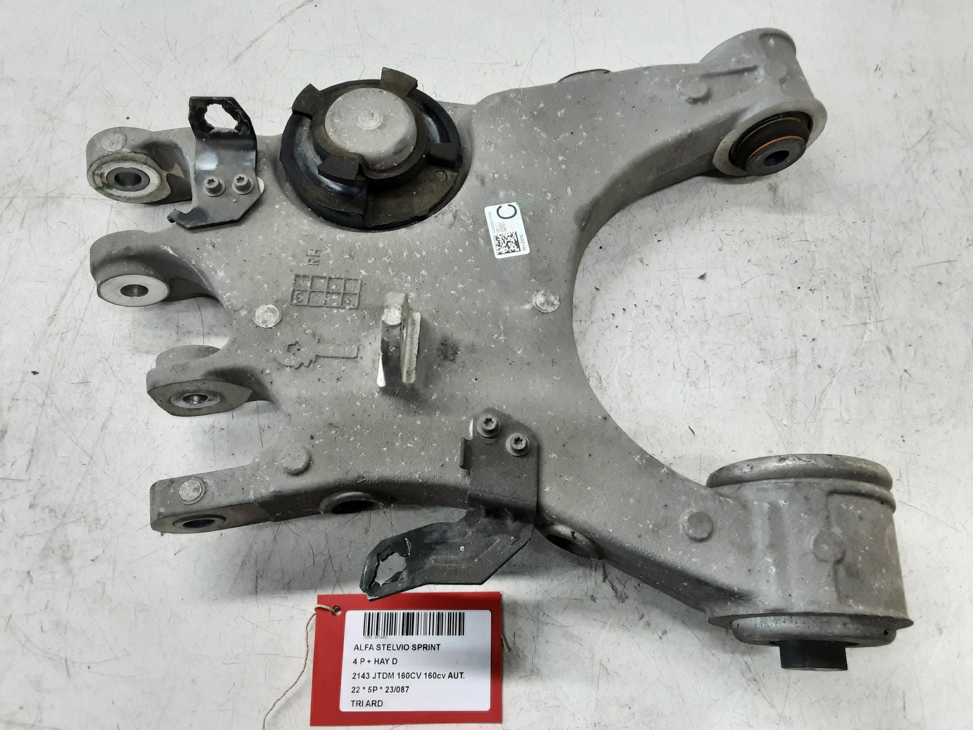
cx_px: 486
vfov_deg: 51.4
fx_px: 759
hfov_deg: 65.3
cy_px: 365
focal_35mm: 27
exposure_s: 1/50
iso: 100
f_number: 1.9
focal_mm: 2.91
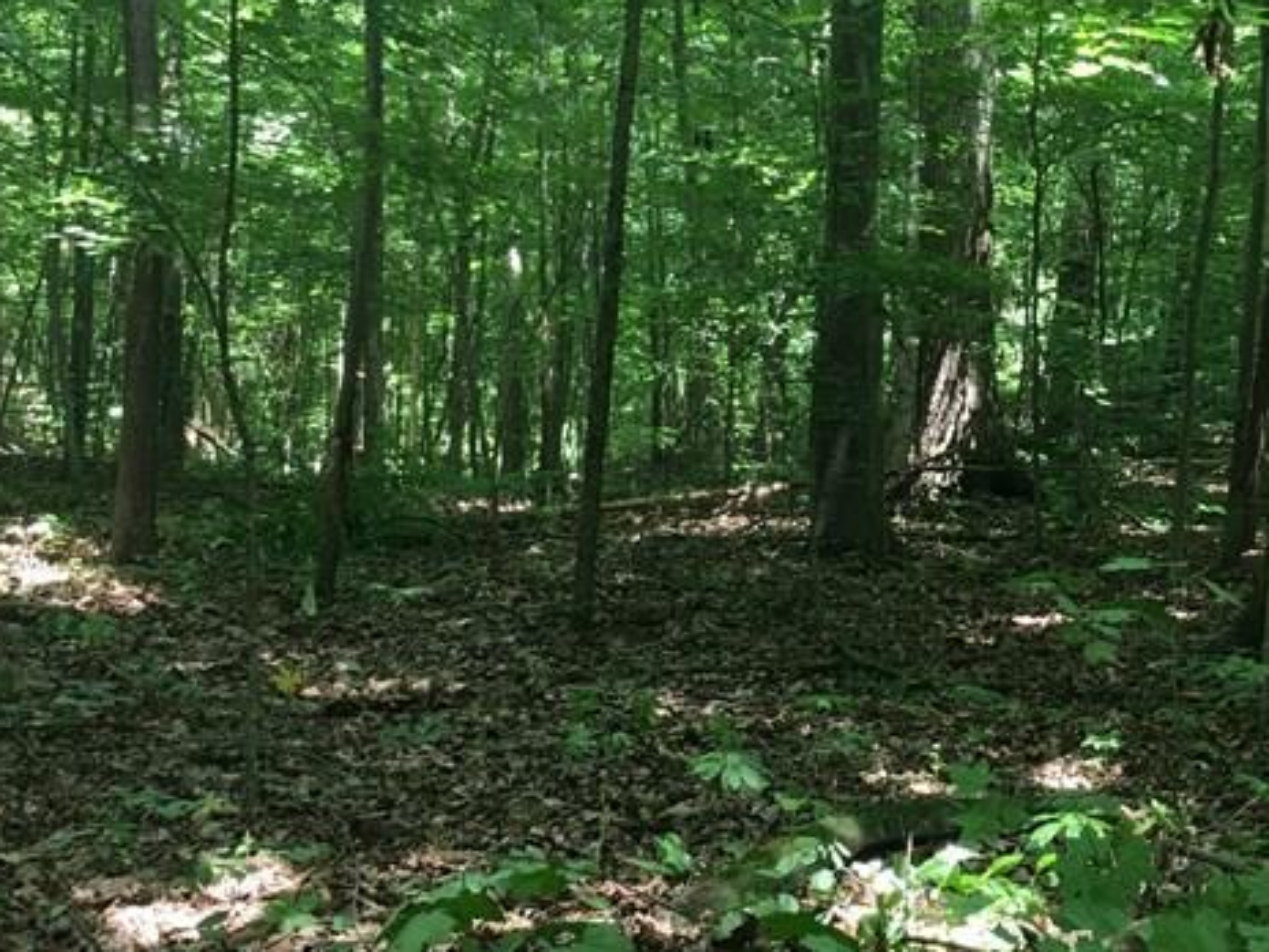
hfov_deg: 29.5
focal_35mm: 64
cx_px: 1034
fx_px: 2346
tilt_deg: +0.9
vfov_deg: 22.9
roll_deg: -2.4
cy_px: 339
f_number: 2.2
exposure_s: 1/40
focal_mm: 4.15
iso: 32
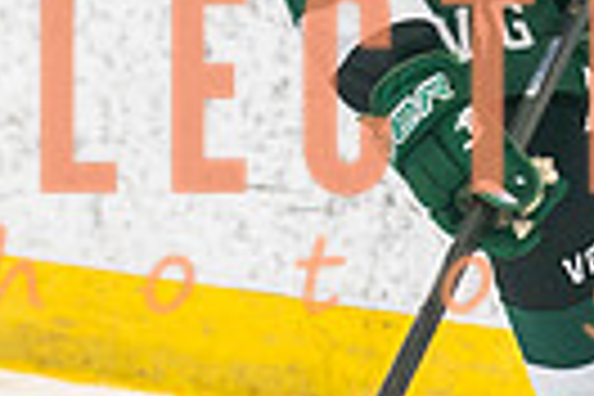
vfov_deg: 1.5
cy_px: -46
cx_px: 526
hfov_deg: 2.2
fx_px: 15294
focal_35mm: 927
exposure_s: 1/640
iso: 640
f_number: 3.2
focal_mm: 155
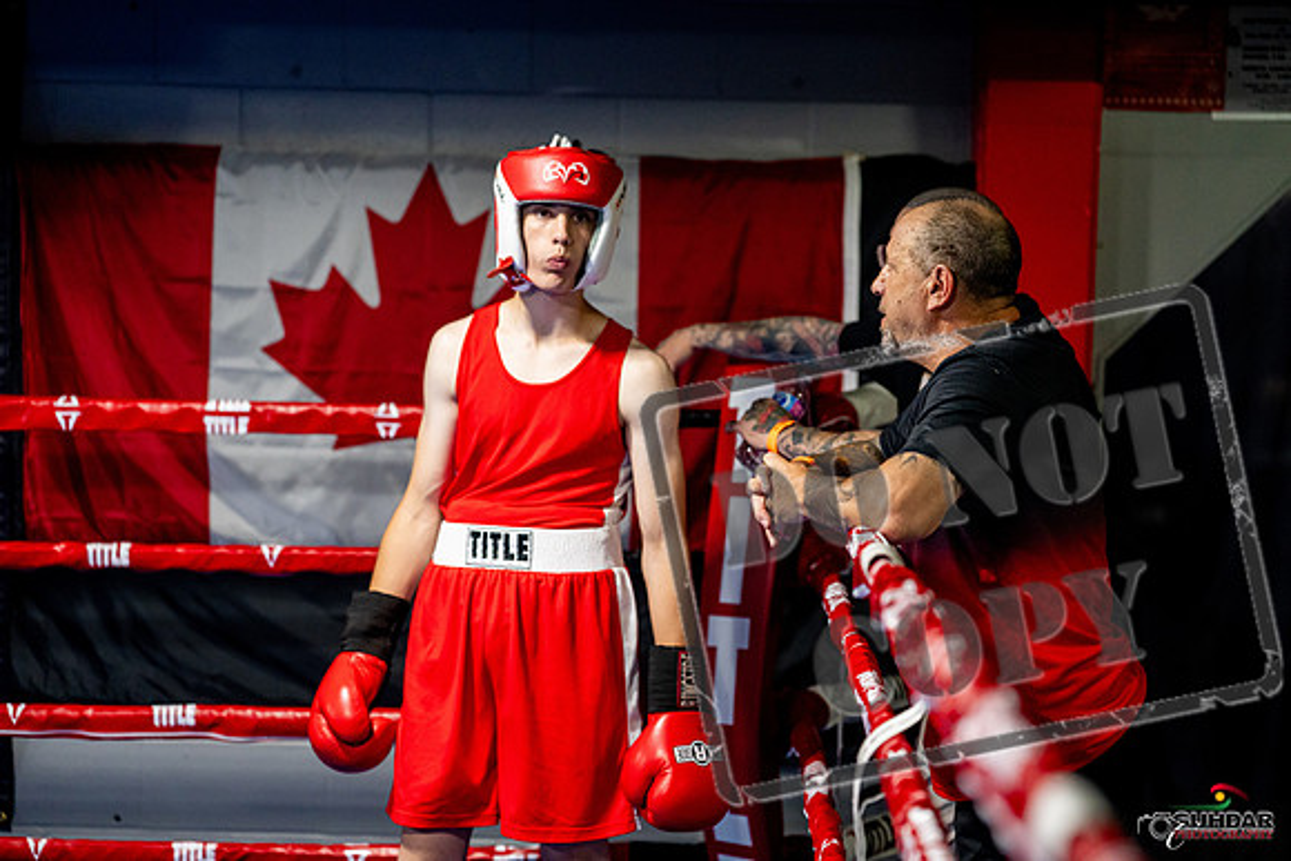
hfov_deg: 28.8
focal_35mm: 70
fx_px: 2511
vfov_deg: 19.5
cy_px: 430
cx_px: 646
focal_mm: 70
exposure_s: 1/1000
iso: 4000
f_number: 2
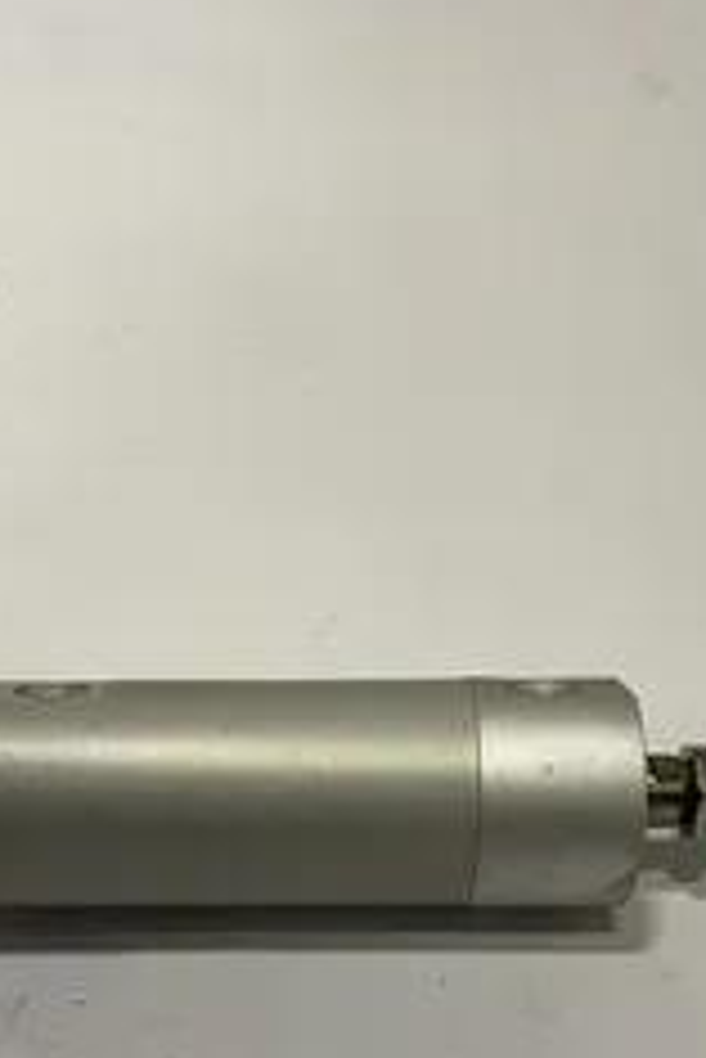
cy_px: 828
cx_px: 292
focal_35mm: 46
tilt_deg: -49.1
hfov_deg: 29.2
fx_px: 1351
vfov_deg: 41.1
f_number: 1.6
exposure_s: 1/60
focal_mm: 4.2
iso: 80
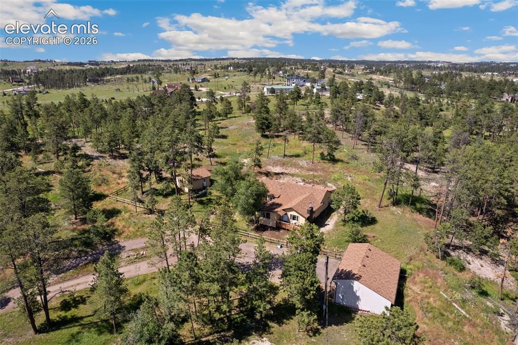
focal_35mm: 22
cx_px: 259
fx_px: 316
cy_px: 172
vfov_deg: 57.1
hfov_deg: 78.6
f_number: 2.8
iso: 200
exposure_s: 1/3200
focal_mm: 8.38
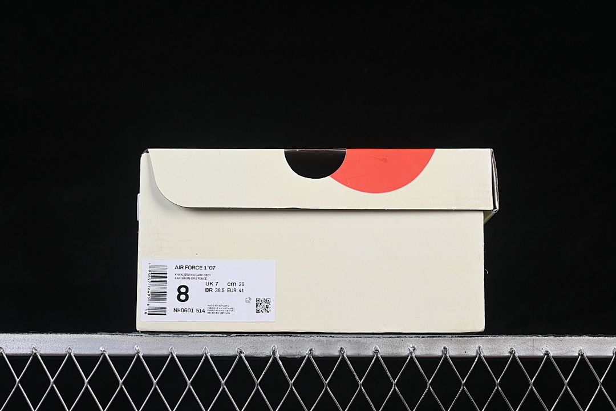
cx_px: 308
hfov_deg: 27.0
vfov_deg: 18.2
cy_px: 206
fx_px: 1283
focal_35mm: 75
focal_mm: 50
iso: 160
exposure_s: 1/80
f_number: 8
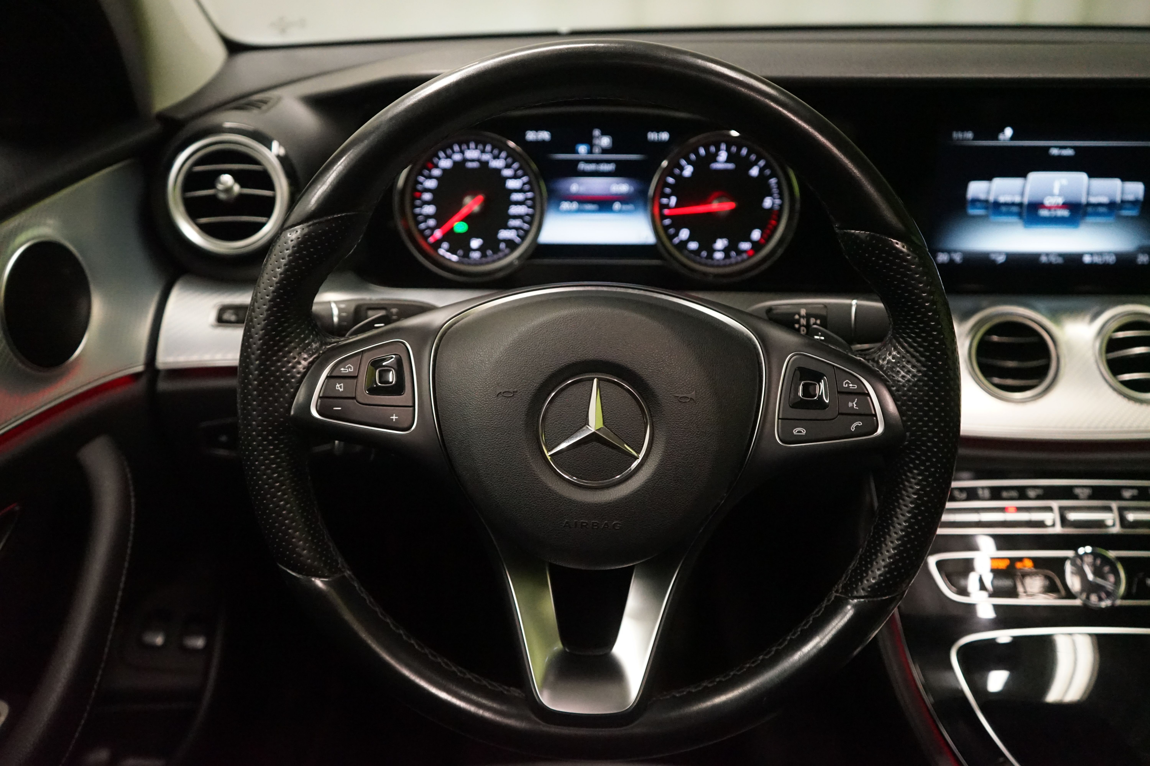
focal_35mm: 32
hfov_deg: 58.7
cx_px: 575
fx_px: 1022
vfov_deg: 41.1
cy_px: 383
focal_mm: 32
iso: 6400
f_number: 4
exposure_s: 1/125
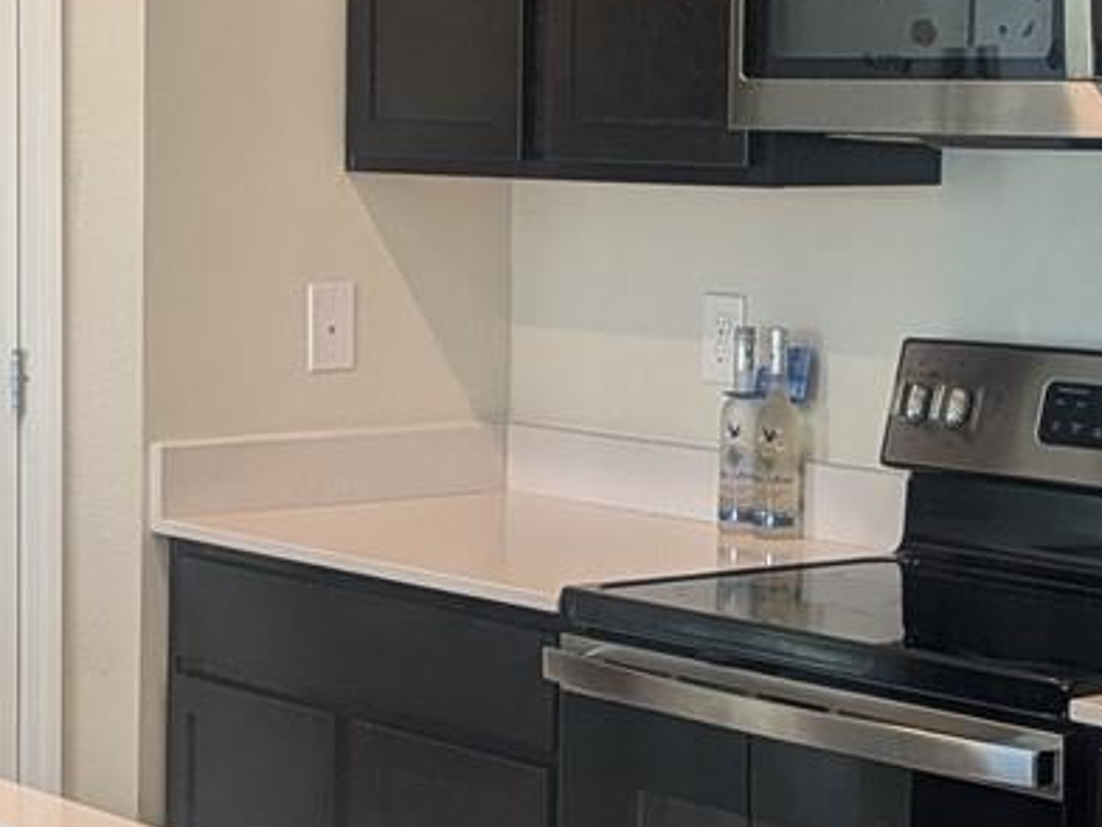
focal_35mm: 102
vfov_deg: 14.5
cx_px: 378
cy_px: 385
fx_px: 3247
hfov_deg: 19.2
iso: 95
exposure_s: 1/60
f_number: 1.89
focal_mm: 5.43
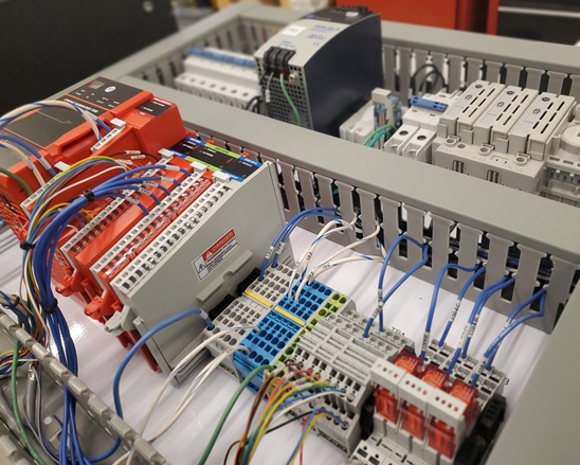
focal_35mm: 28
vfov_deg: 51.6
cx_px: 317
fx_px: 481
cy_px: 227
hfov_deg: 62.1
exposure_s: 1/60
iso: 200
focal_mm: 4.3
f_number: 1.5
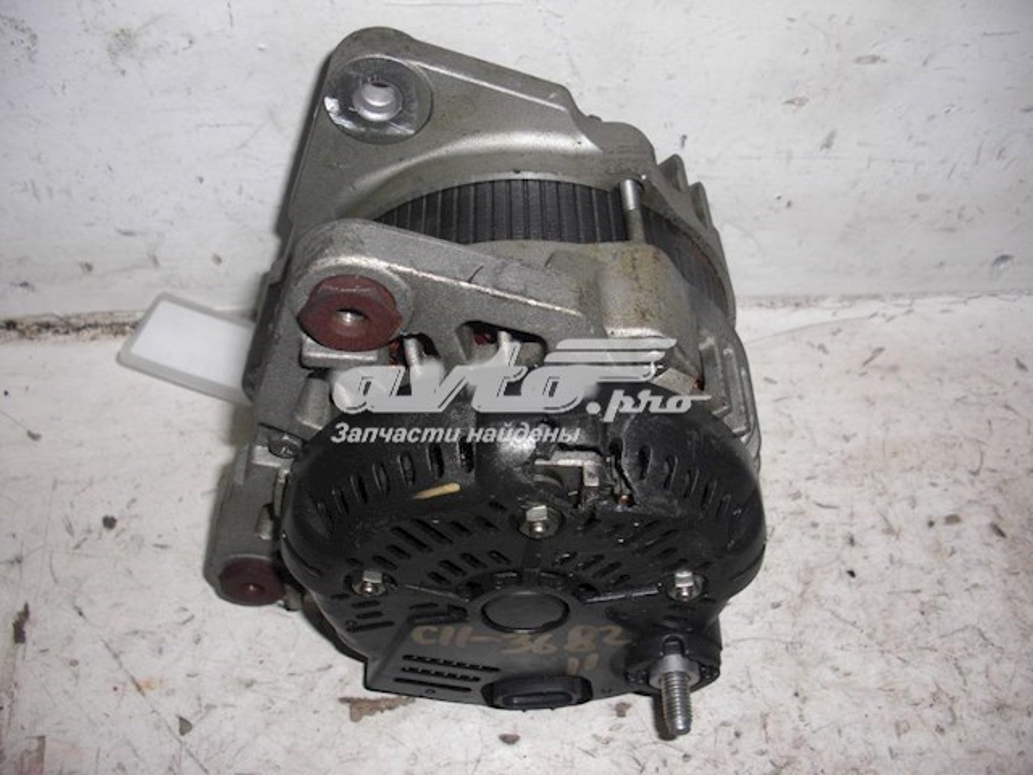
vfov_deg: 39.7
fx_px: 1074
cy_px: 388
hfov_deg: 51.4
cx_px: 516
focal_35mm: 36
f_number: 2.8
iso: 50
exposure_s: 1/60
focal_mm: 6.3
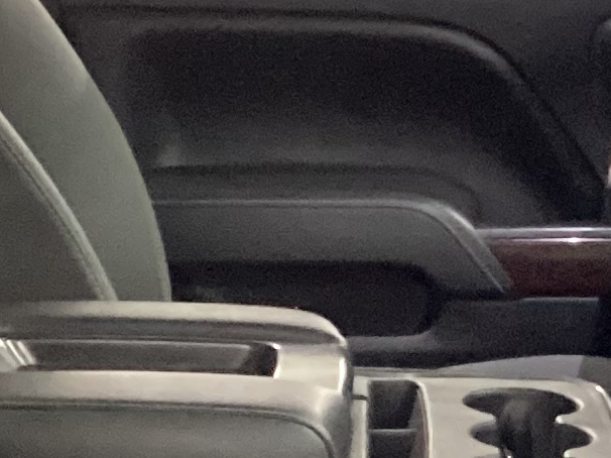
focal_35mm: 167
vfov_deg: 8.8
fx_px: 2947
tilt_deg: -19.8
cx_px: 681
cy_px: 512
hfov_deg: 11.7
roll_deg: +1.0
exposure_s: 1/20
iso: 640
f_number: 2.4
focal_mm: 3.3
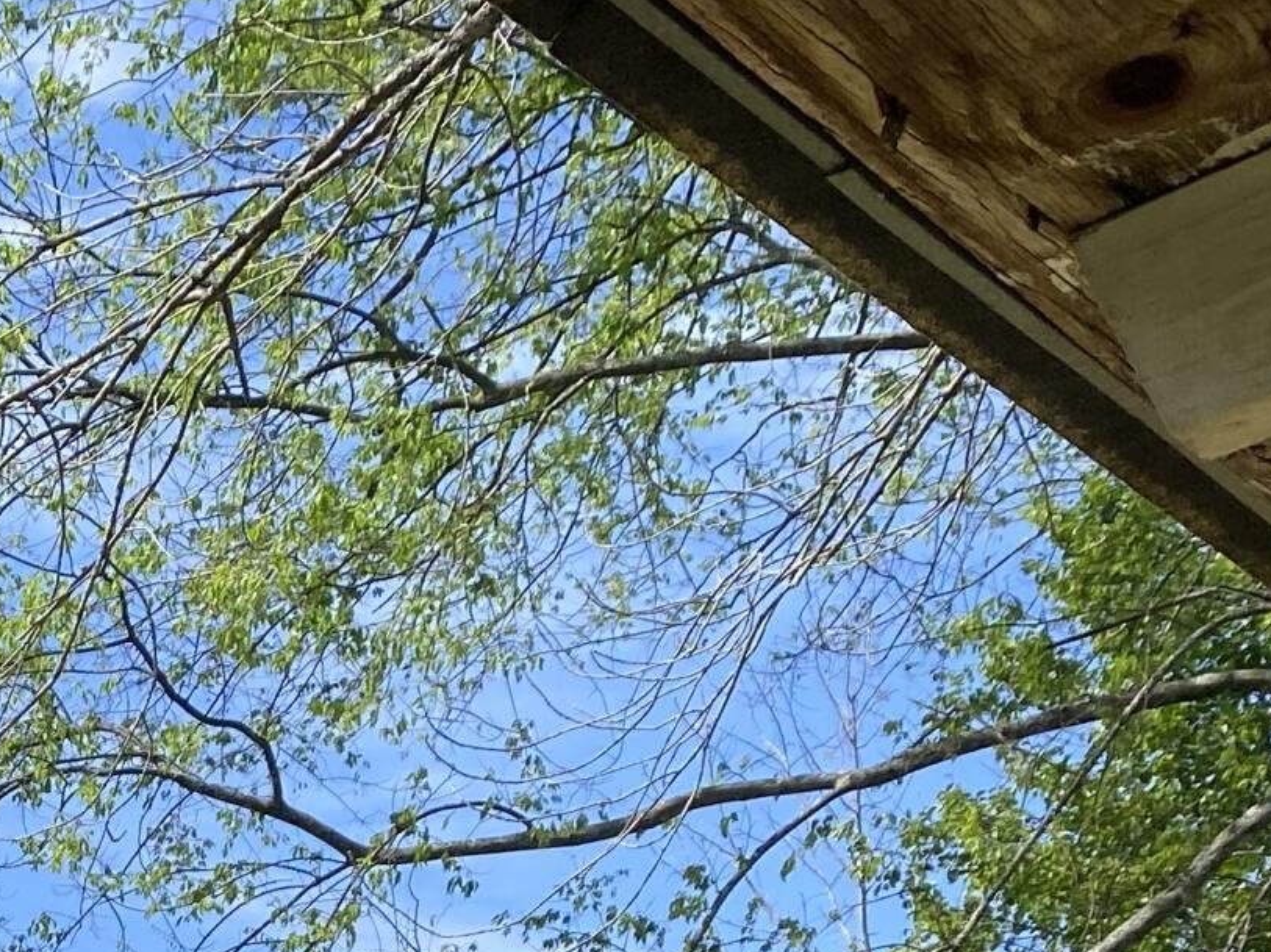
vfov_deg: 13.8
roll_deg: -2.5
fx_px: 3523
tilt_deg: +2.4
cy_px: 1705
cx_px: -666
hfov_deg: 18.1
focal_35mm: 96
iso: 32
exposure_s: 1/1447
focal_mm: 4.25
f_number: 1.8
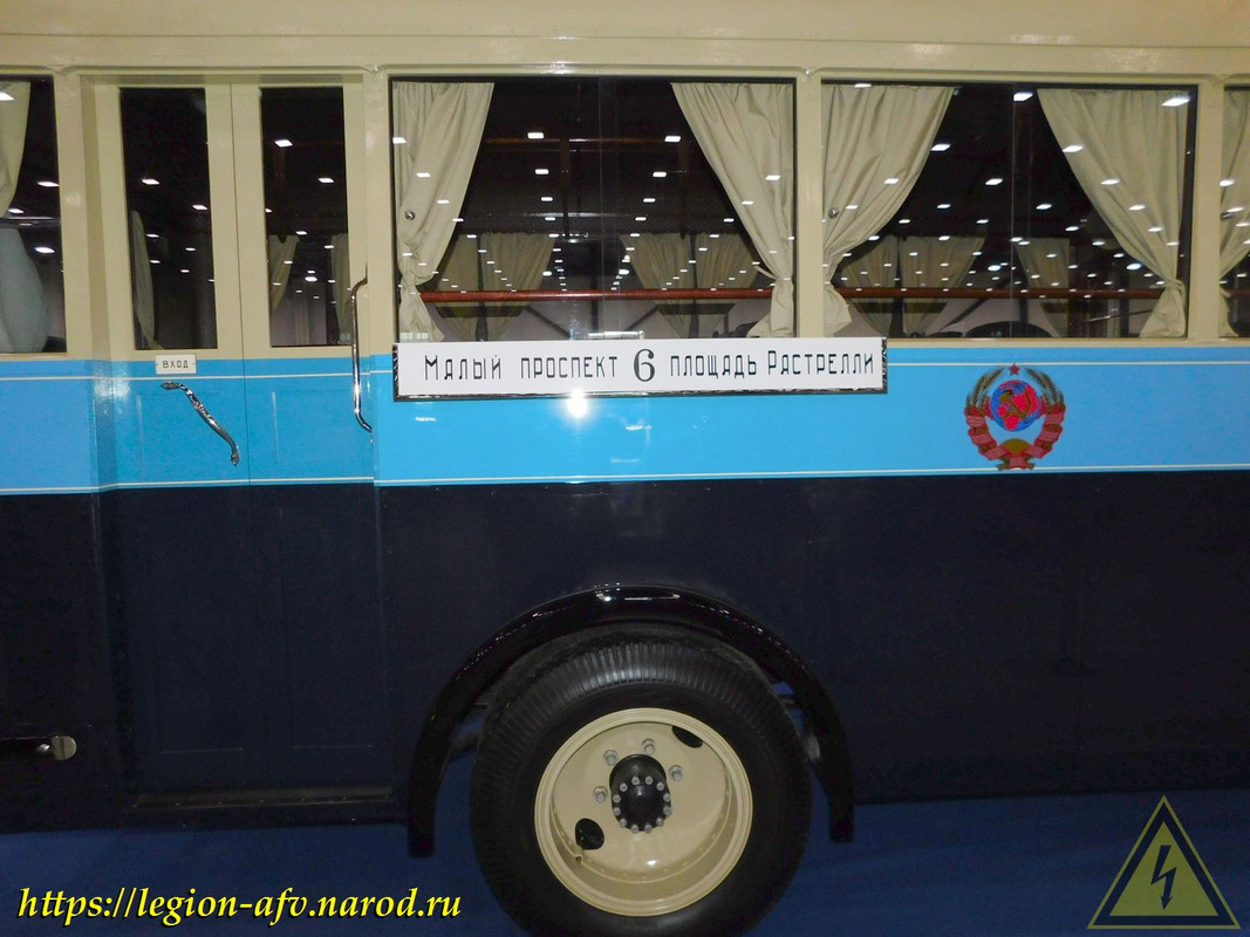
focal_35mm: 23
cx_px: 625
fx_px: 830
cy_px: 468
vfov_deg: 58.9
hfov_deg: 73.9
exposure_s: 1/30
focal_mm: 4
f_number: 3
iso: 200
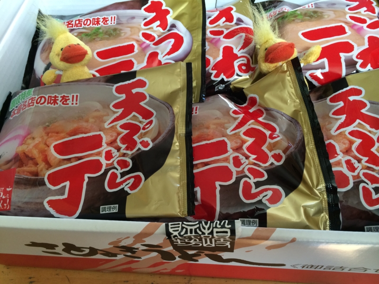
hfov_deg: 60.0
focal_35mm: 30
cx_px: 190
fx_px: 328
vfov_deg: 46.8
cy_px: 142
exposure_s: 1/30
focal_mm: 4.12
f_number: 2.2
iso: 100
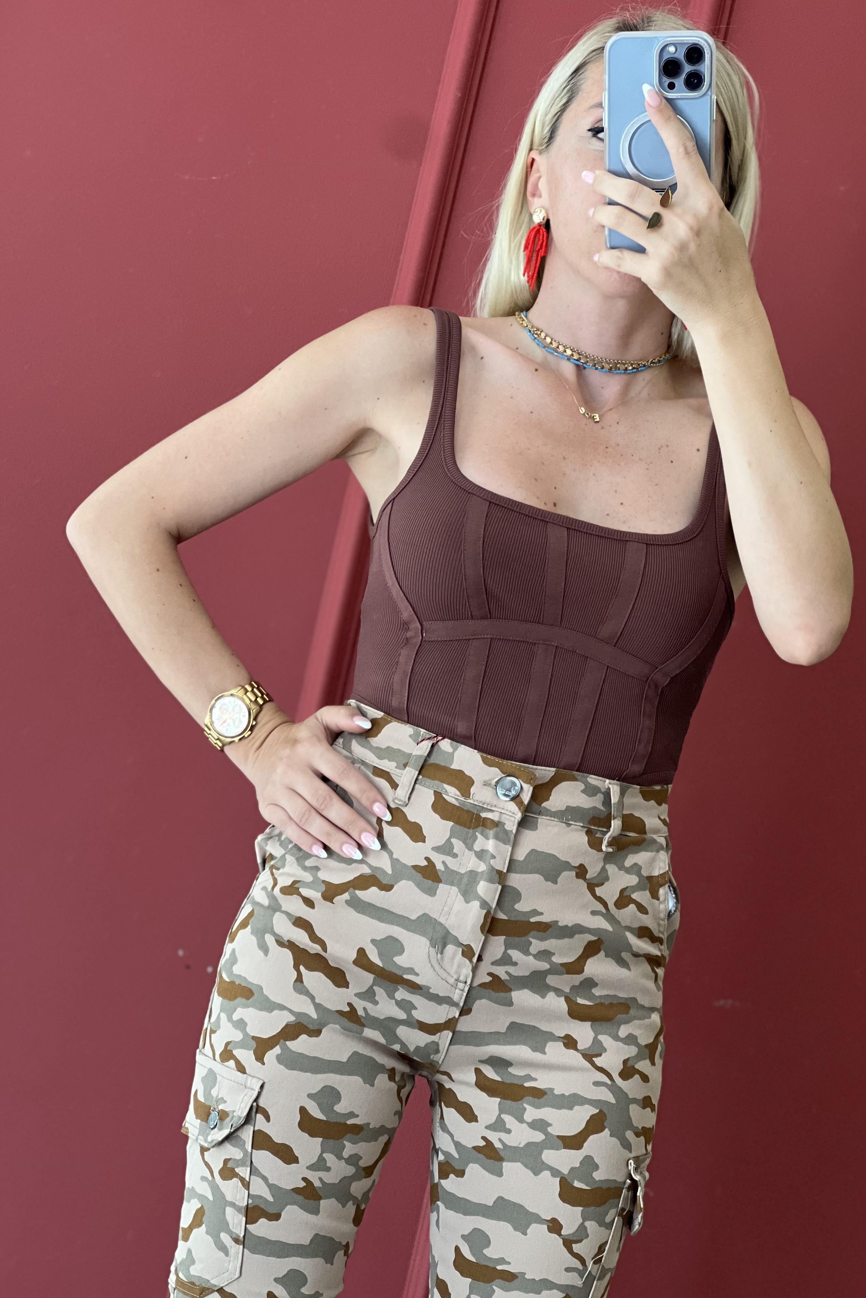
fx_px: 2922
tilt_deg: -28.9
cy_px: 650
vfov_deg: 25.1
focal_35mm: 81
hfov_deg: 16.9
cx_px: 443
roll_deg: -10.7
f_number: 2.8
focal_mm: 9
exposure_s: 1/50
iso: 125
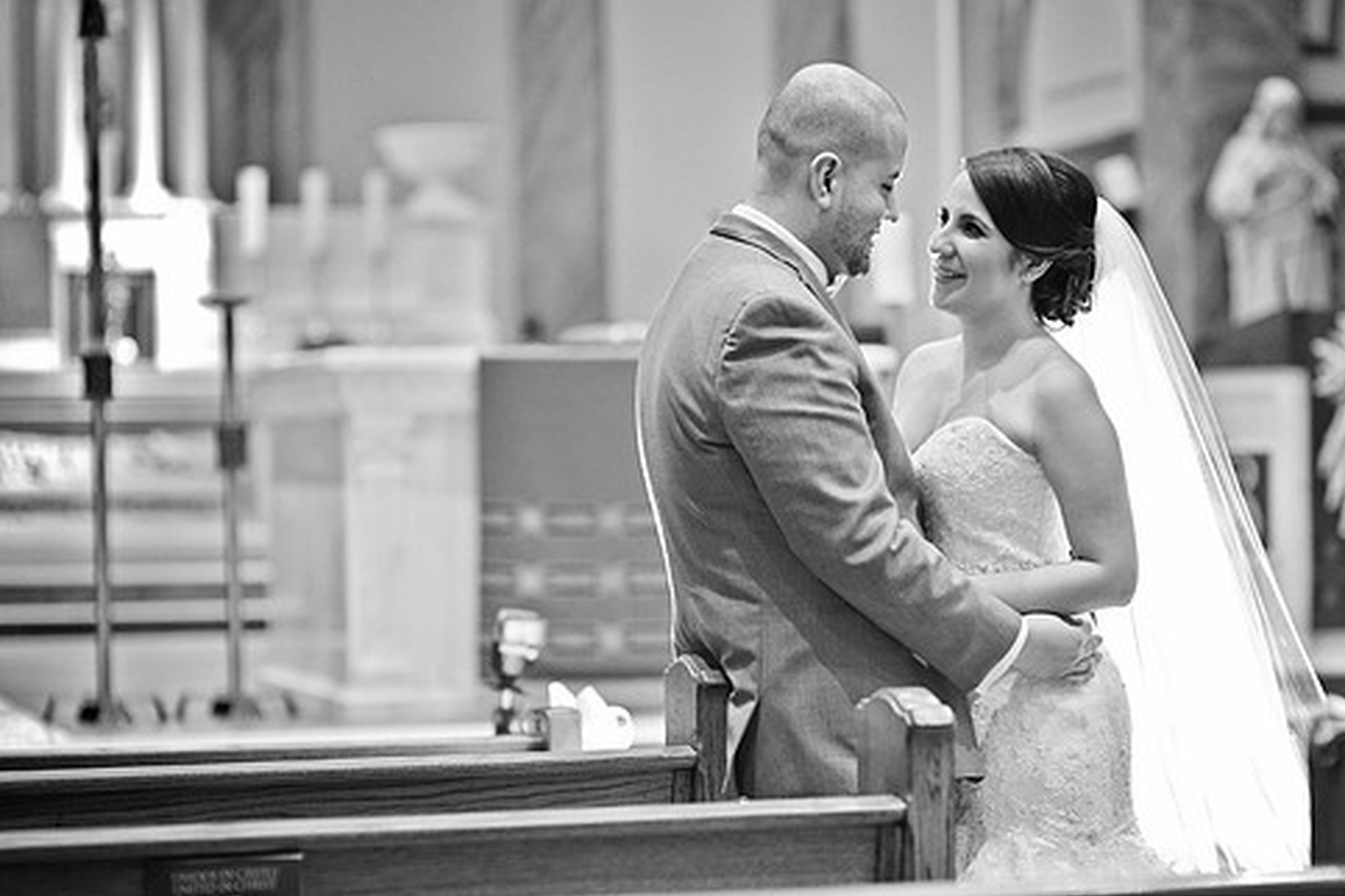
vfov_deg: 13.4
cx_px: 757
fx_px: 3811
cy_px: 534
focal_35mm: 102
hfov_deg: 20.0
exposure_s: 1/250
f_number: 2.2
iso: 2000
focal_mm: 85
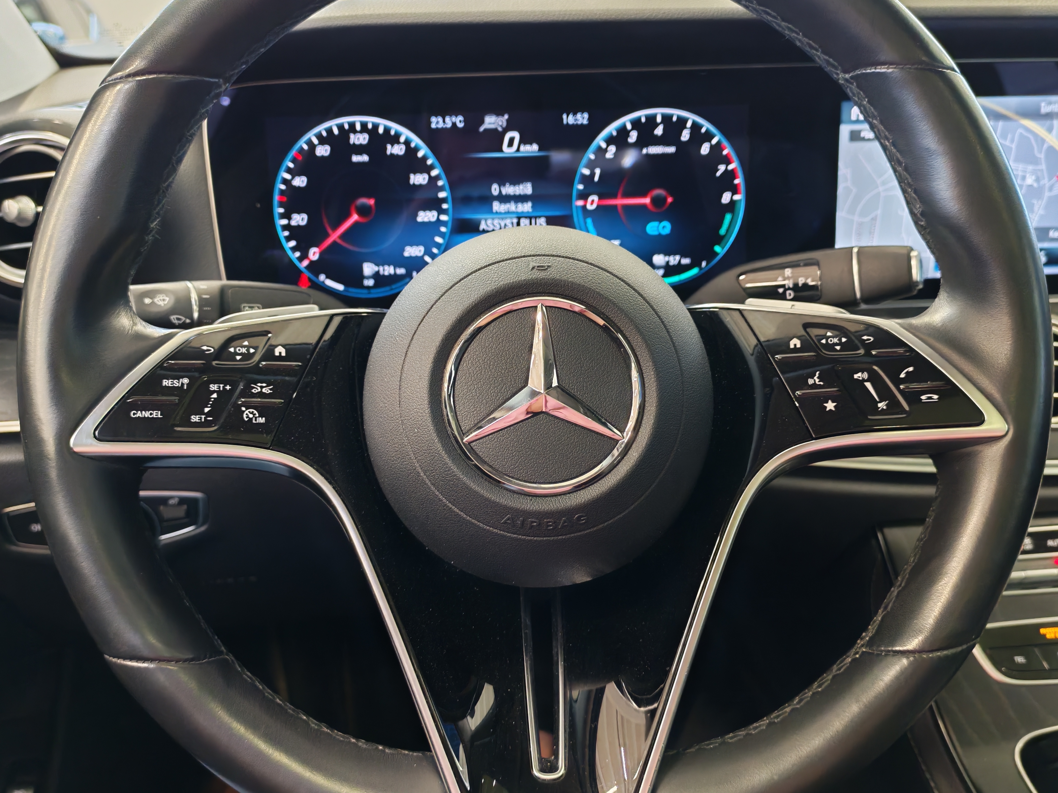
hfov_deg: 56.8
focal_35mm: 32
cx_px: 529
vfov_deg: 44.2
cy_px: 396
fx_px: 978
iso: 1000
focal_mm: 6.12
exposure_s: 1/50
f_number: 1.9
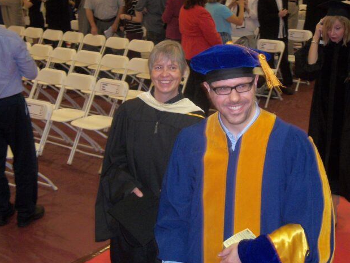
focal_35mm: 62
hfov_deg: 31.1
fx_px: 627
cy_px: 111
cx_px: 197
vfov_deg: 23.7
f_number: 3.6
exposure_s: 1/40
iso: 250
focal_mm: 8.8
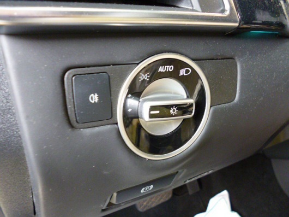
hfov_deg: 63.5
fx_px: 234
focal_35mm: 28
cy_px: 108
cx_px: 144
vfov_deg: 49.7
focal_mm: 5
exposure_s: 1/8
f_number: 2.7
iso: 400
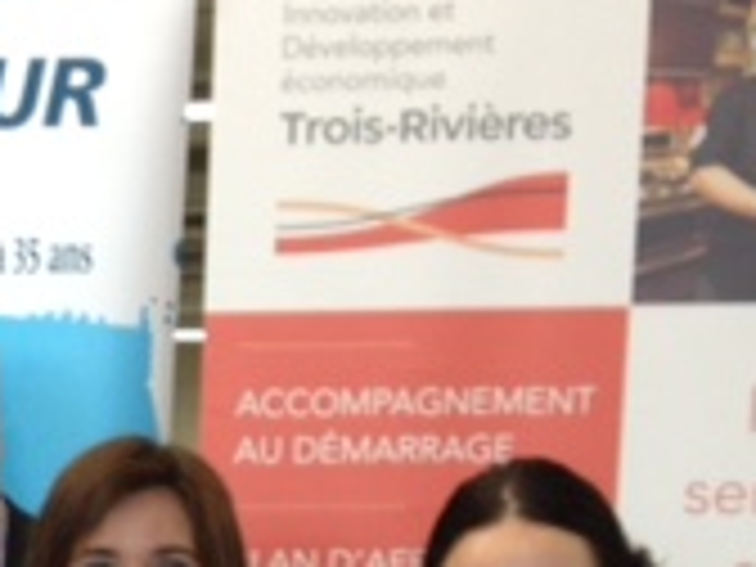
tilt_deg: -8.1
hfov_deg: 14.3
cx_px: -180
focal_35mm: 133
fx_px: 2905
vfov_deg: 10.6
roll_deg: -1.2
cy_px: 936
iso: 64
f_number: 2.4
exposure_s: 1/20
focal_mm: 4.28
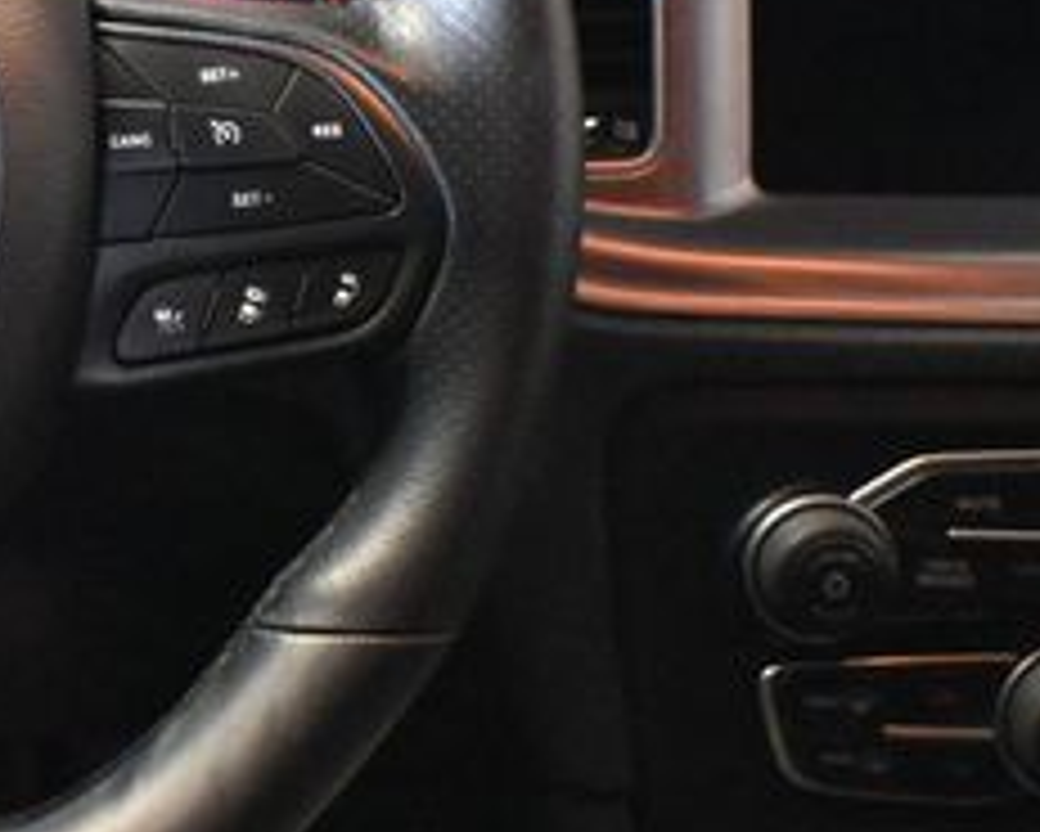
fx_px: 2996
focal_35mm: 97
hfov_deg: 18.3
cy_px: 166
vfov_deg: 15.7
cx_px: -315
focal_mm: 25
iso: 8000
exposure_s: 1/60
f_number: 4.2
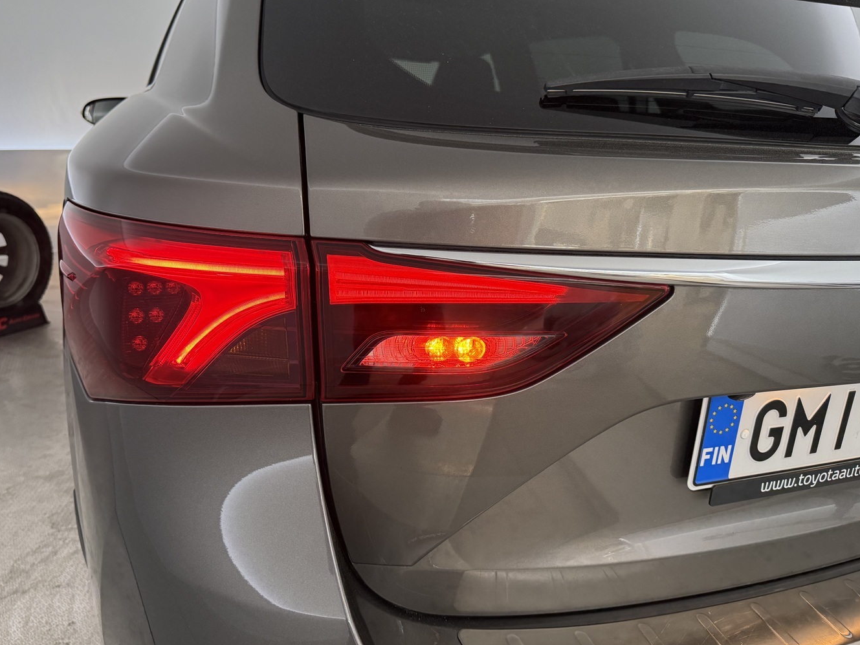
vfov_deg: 53.1
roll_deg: -2.0
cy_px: 327
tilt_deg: -17.1
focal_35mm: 26
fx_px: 646
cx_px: 417
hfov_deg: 67.3
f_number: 1.78
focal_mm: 6.76
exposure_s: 1/193
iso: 400
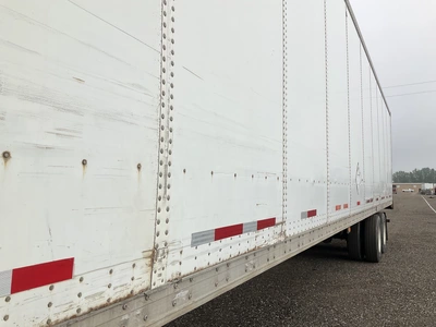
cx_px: 218
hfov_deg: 61.7
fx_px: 365
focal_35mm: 29
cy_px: 164
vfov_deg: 48.2
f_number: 1.8
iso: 25
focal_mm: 3
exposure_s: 1/2667
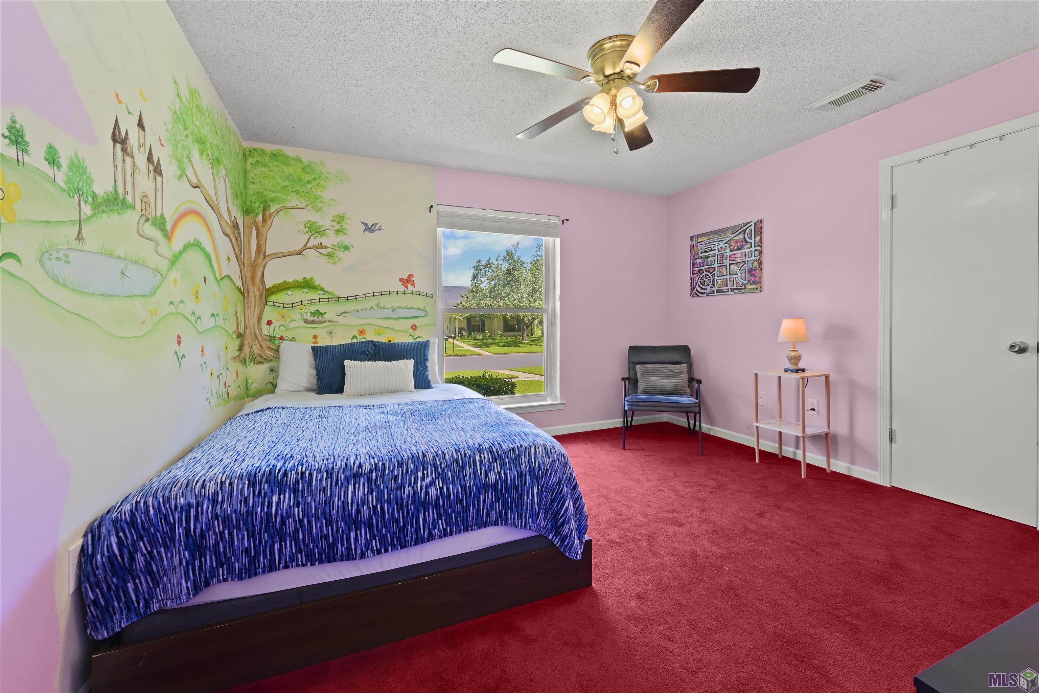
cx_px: 520
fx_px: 404
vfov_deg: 81.2
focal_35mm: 14
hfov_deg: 104.3
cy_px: 346
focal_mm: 14
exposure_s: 3
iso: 200
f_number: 14
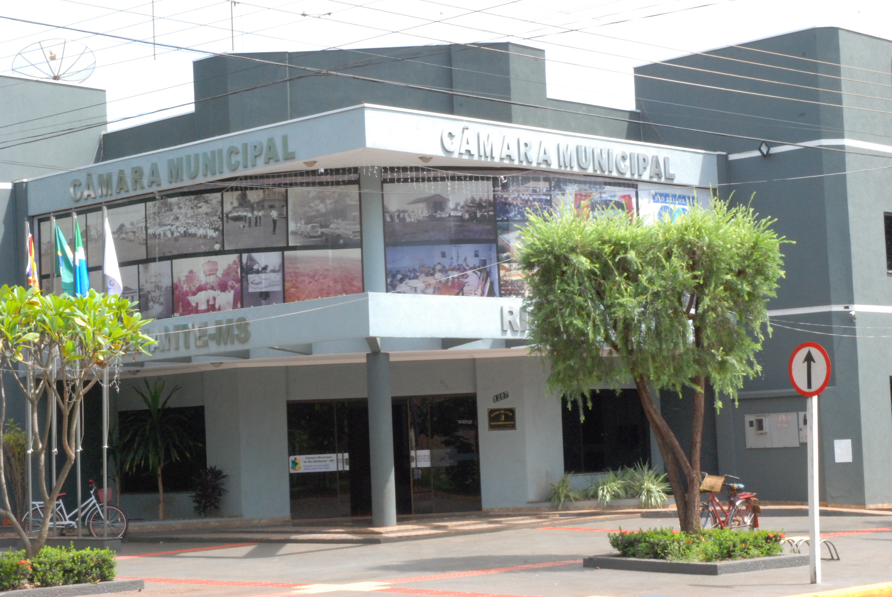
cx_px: 446
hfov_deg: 28.0
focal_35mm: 72
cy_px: 298
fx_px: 1786
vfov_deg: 19.0
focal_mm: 48
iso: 1250
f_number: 36
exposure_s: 1/80
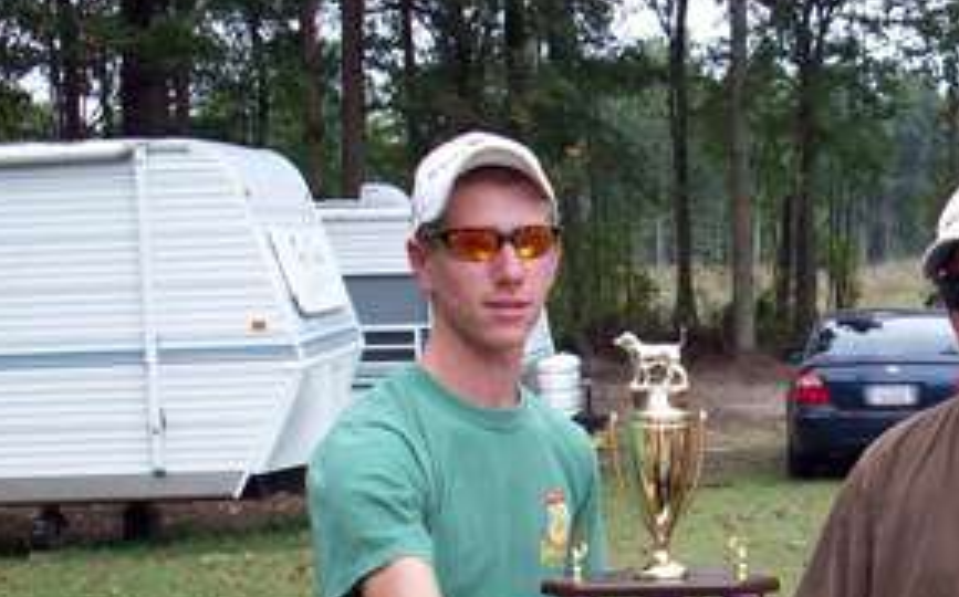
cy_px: 514
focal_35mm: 87
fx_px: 2272
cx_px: 830
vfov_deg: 14.8
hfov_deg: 23.3
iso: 80
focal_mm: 6.2
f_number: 2.8
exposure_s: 1/309
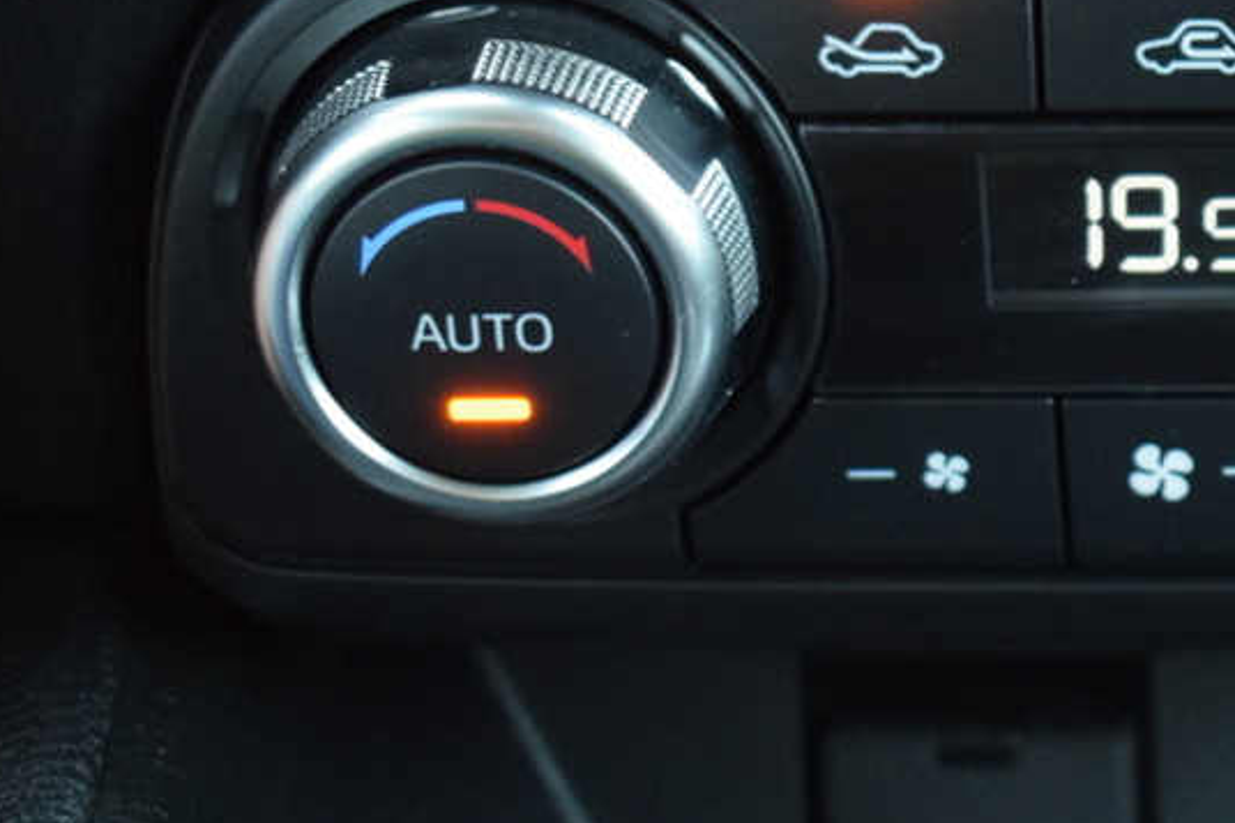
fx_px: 4835
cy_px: 232
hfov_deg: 14.0
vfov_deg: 9.7
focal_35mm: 141
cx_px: 1560
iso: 2800
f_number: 4.8
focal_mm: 36
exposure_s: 1/60
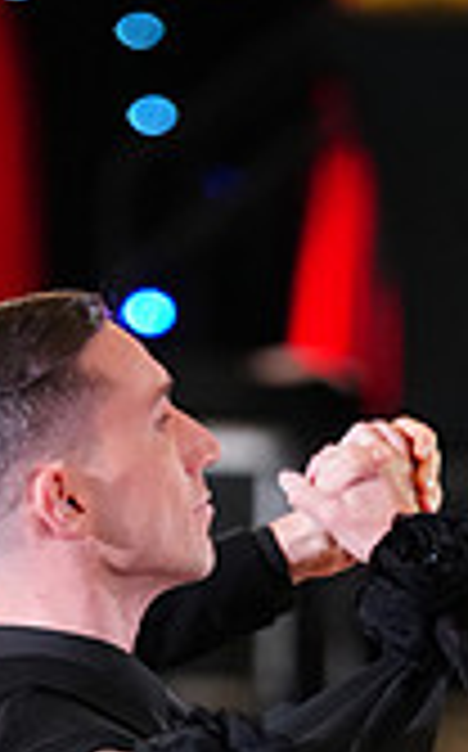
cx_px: 227
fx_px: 12133
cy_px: 1072
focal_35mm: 593
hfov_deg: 2.2
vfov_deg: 3.5
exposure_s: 1/320
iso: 2500
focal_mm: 167
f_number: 2.8
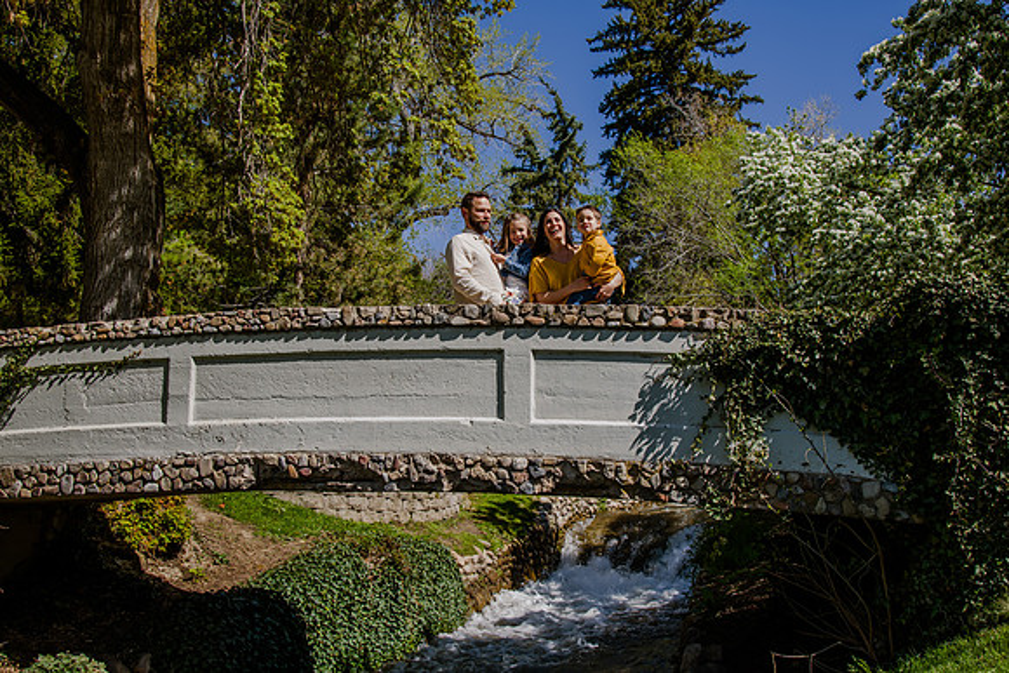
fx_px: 921
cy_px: 336
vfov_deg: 40.2
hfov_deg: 57.4
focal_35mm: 33
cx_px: 504
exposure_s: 1/160
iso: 200
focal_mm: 32
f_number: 10
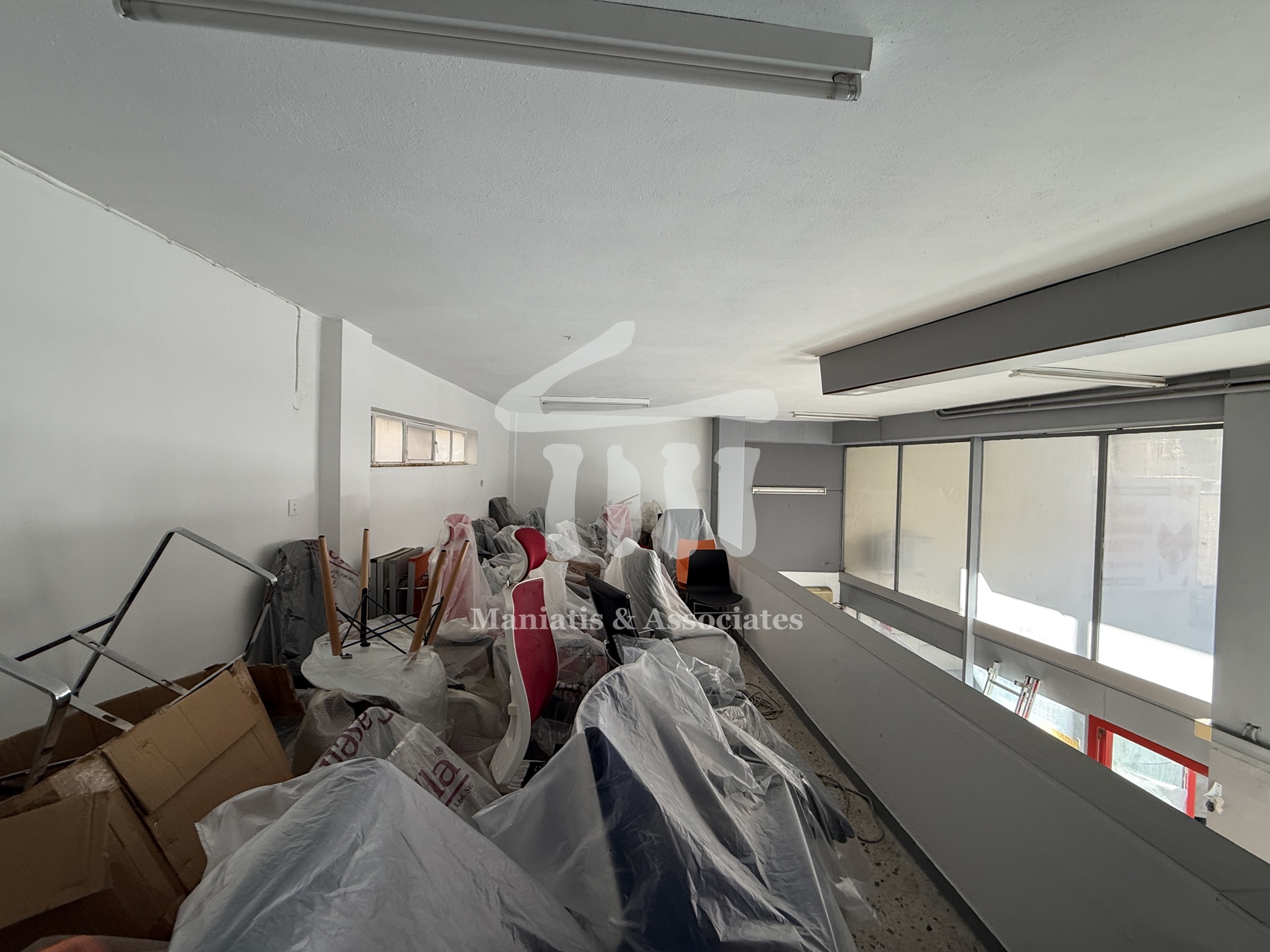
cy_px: 476
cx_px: 635
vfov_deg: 85.7
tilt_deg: -2.1
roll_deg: -1.3
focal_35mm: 14
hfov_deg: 102.1
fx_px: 514
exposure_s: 1/99
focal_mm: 2.22
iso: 125
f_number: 2.2
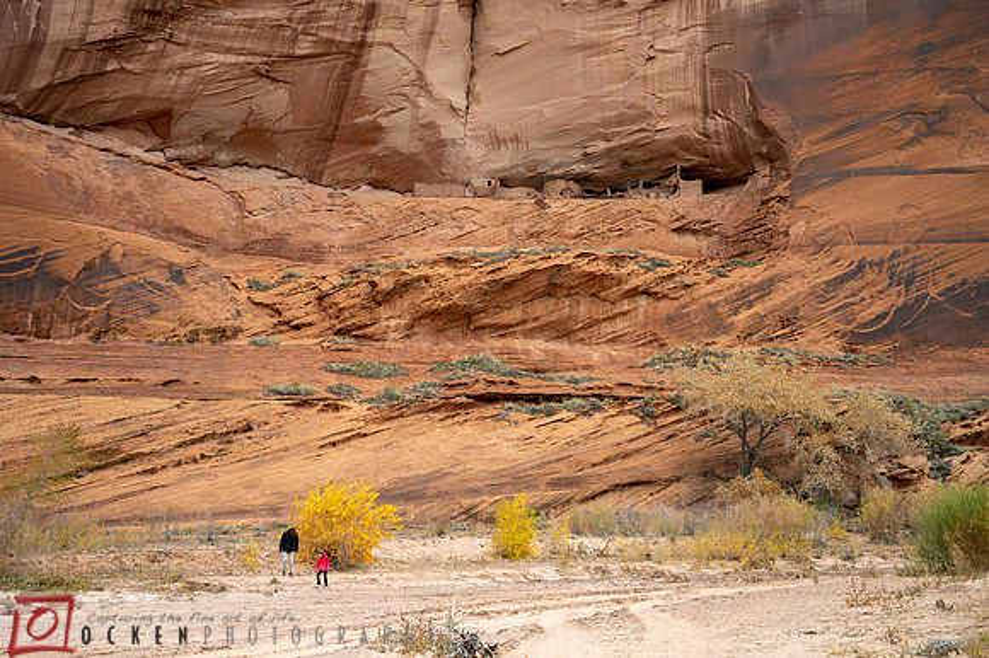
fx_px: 1126
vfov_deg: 32.6
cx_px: 494
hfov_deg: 47.4
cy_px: 329
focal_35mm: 41
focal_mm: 41
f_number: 4
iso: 400
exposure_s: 1/1000
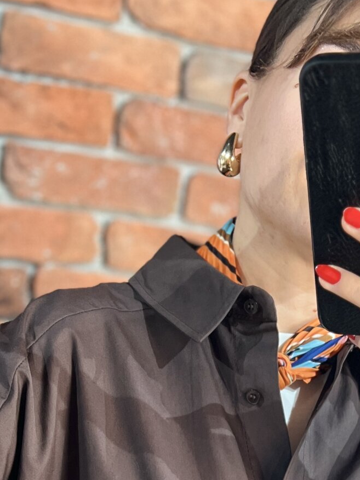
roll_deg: -3.7
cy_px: 620
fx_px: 1054
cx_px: 262
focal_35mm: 76
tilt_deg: -36.1
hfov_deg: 19.3
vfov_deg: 22.9
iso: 250
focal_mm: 5.7
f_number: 1.5
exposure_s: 1/50
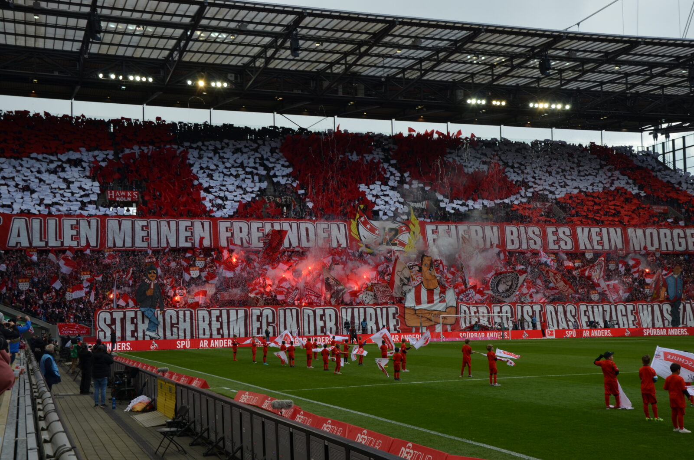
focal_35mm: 48
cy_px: 230
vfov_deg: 28.0
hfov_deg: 41.2
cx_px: 347
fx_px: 923
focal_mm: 32
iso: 200
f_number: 8
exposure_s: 1/250
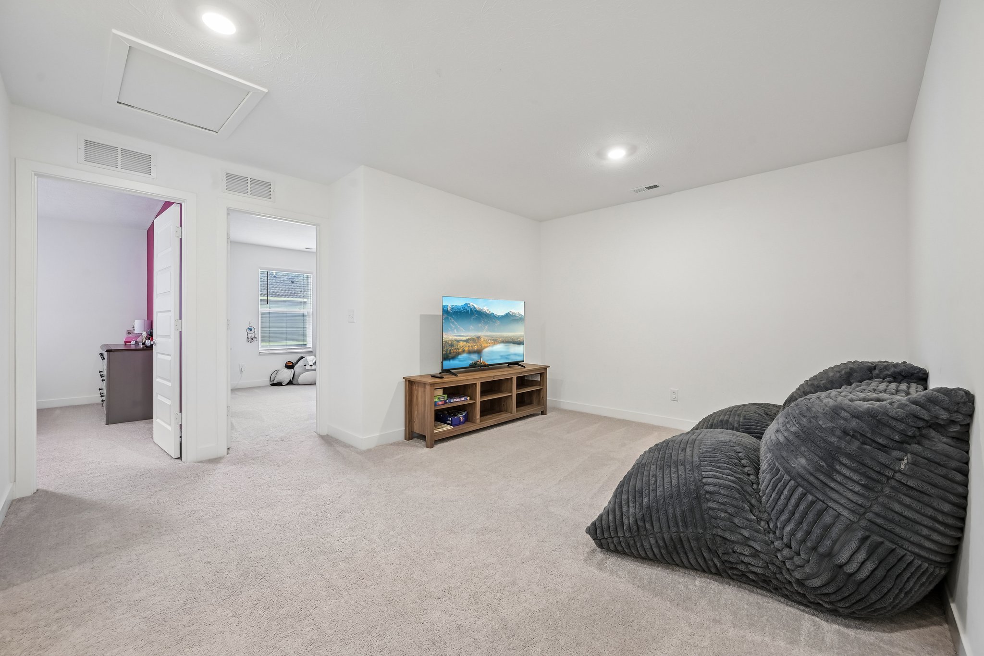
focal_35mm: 14
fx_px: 383
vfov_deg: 81.2
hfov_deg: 104.3
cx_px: 492
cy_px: 328
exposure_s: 1/6
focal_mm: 14
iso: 400
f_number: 8
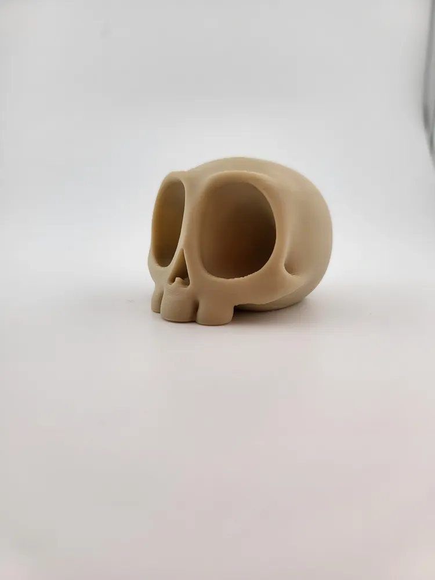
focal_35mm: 24
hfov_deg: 56.8
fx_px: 402
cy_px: 290
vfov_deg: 71.6
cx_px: 218
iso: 40
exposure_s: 1/1269
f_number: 1.8
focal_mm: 5
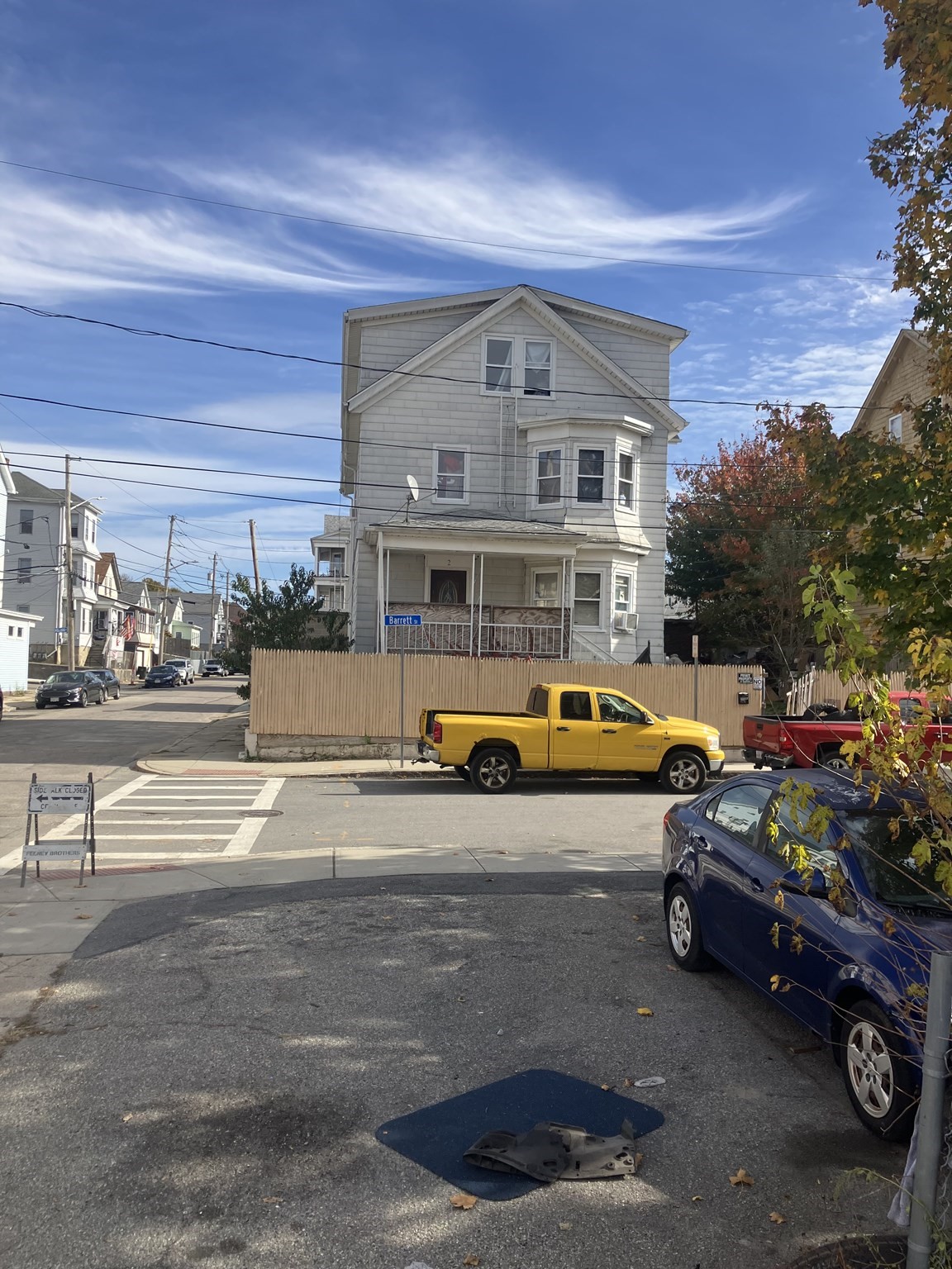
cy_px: 634
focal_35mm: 28
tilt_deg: +3.5
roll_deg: -1.3
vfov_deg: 63.4
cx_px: 476
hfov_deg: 49.7
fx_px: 1027
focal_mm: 3.99
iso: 32
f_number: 1.8
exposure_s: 1/1869
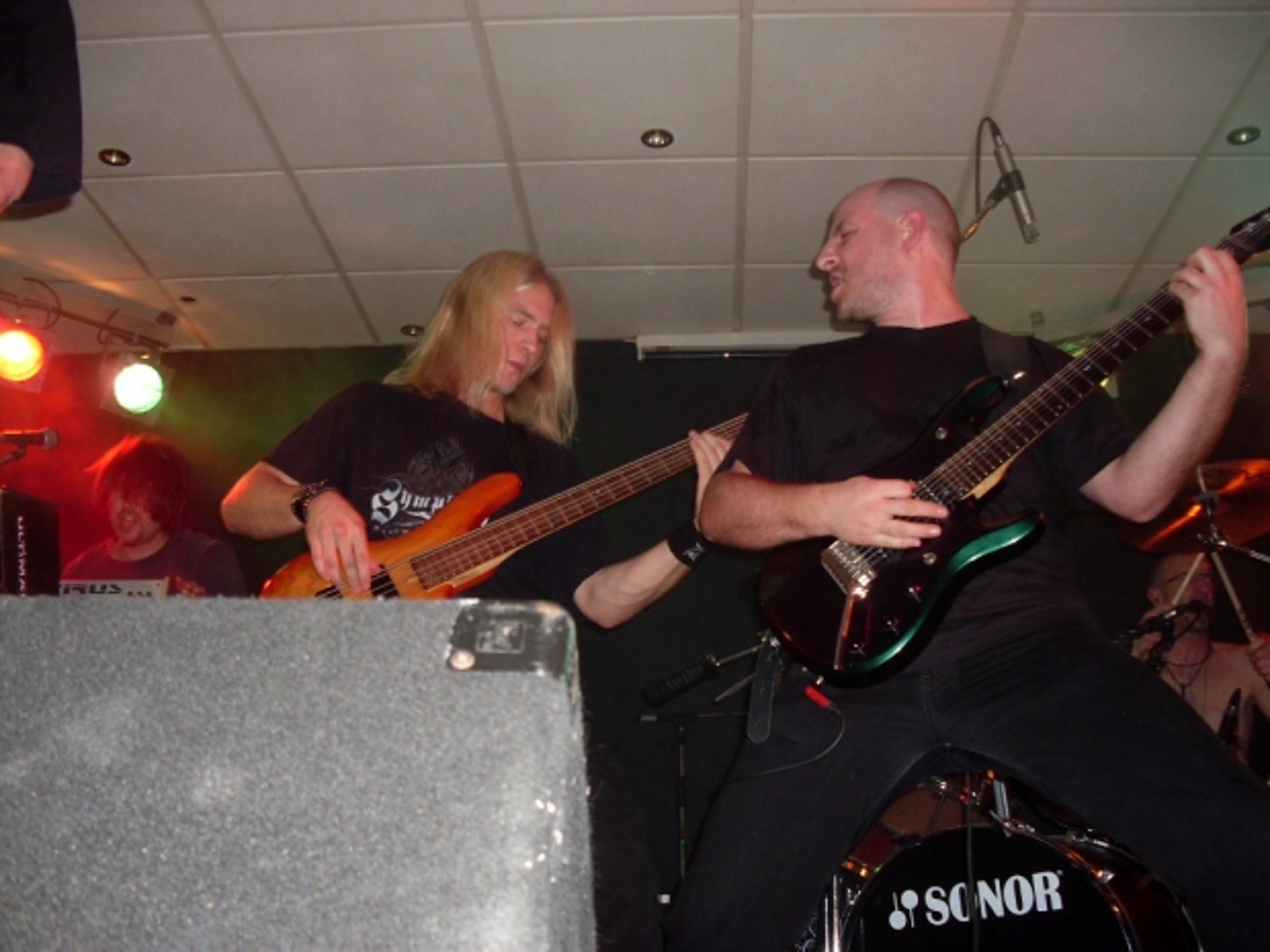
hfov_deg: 49.0
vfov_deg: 37.7
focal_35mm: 38
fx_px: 1394
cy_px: 476
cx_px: 635
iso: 100
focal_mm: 6.3
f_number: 2.8
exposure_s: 1/45
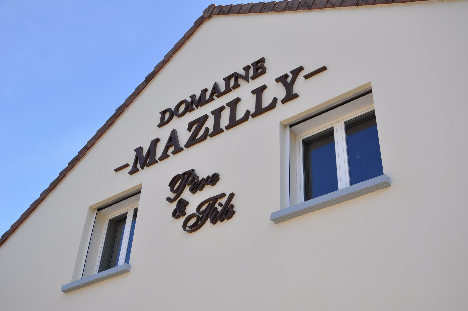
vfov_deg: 31.8
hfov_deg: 46.4
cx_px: 234
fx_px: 545
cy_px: 156
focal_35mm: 42
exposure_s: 1/250
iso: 200
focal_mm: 28
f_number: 8
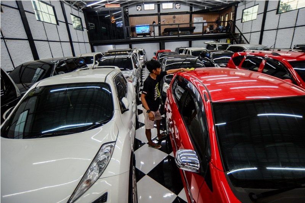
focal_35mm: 18
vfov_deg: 67.4
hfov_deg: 90.0
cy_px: 102
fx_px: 152
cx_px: 152
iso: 1000
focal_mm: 18
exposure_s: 1/160
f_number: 3.5
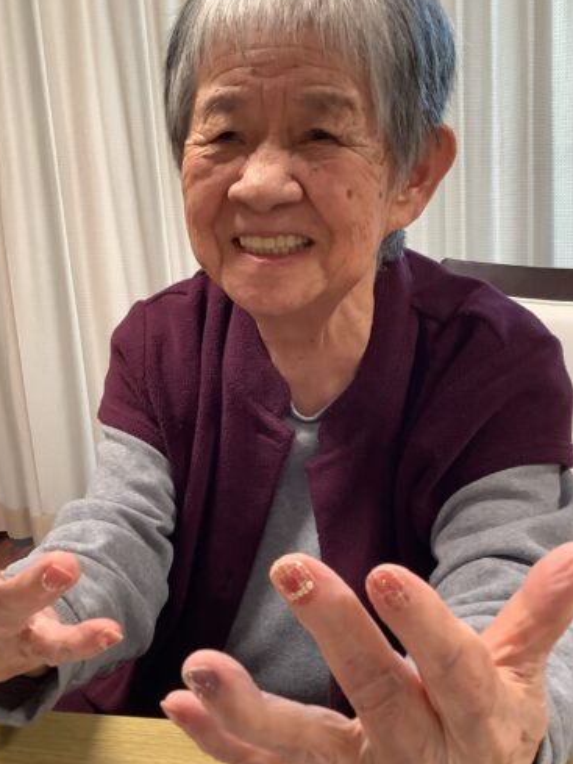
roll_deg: +1.6
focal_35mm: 38
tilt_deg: -14.6
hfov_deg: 37.7
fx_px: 838
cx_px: 281
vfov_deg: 48.8
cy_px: 436
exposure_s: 1/60
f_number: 2.4
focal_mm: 3.3
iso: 320
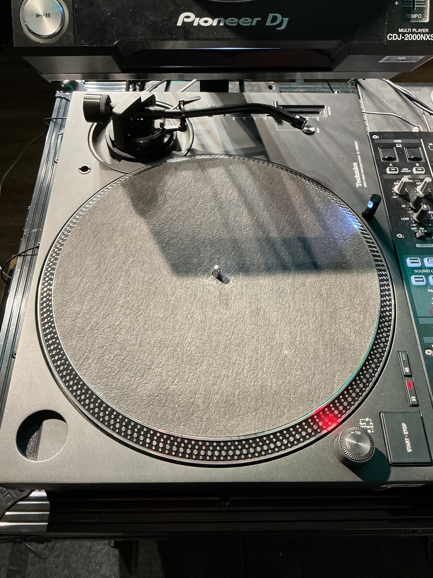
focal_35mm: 29
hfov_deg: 48.2
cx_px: 216
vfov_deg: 61.7
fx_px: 484
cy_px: 289
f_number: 1.8
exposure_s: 1/60
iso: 160
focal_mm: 3
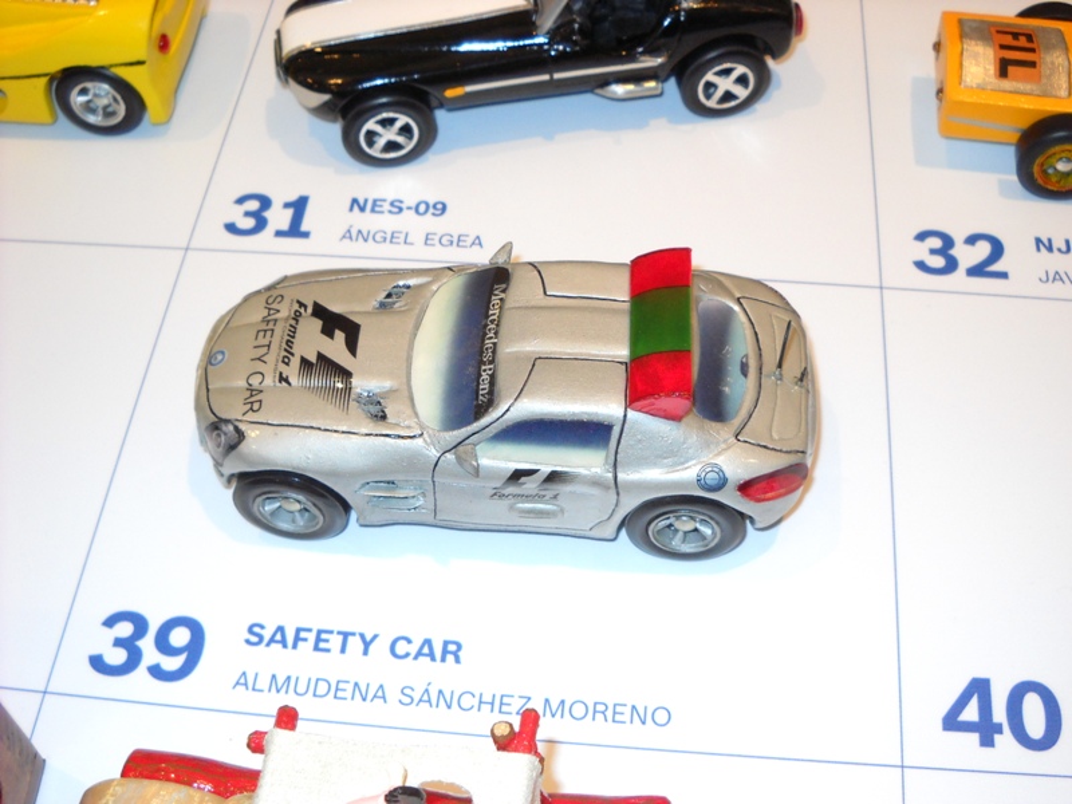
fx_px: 1486
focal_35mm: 48
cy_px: 402
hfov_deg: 39.7
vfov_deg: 30.3
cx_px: 536
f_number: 3.3
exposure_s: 1/60
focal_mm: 7.88
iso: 248
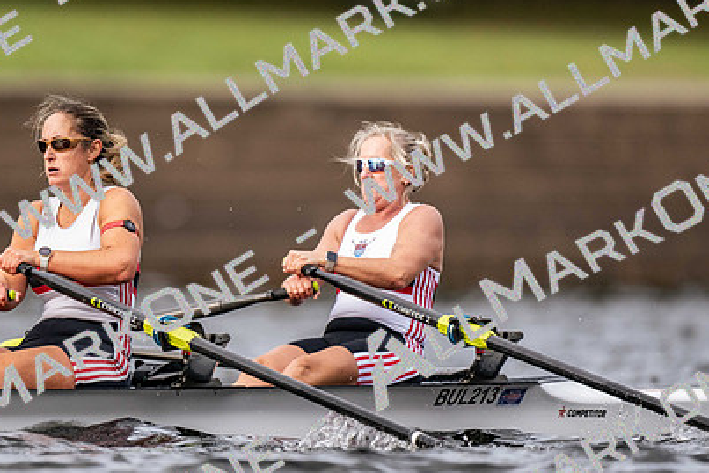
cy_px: 245
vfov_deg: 1.6
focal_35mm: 865
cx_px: 216
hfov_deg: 2.4
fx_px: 17041
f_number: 4
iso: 800
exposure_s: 1/2500
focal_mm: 600
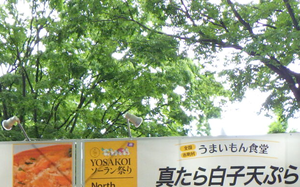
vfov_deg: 16.4
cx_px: 91
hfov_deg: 27.6
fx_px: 605
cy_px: 263
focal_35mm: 74
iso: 125
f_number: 4.2
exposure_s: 1/60
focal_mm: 5
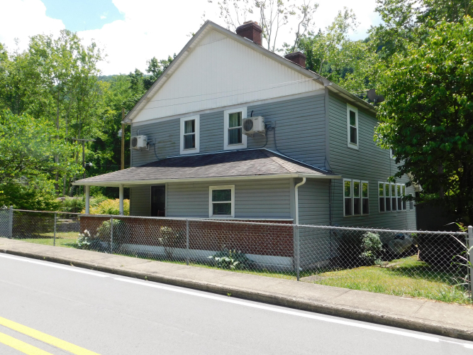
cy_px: 178
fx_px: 410
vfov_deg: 46.8
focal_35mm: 30
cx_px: 236
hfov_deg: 60.0
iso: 125
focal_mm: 5.3
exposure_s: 1/640
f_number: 3.2
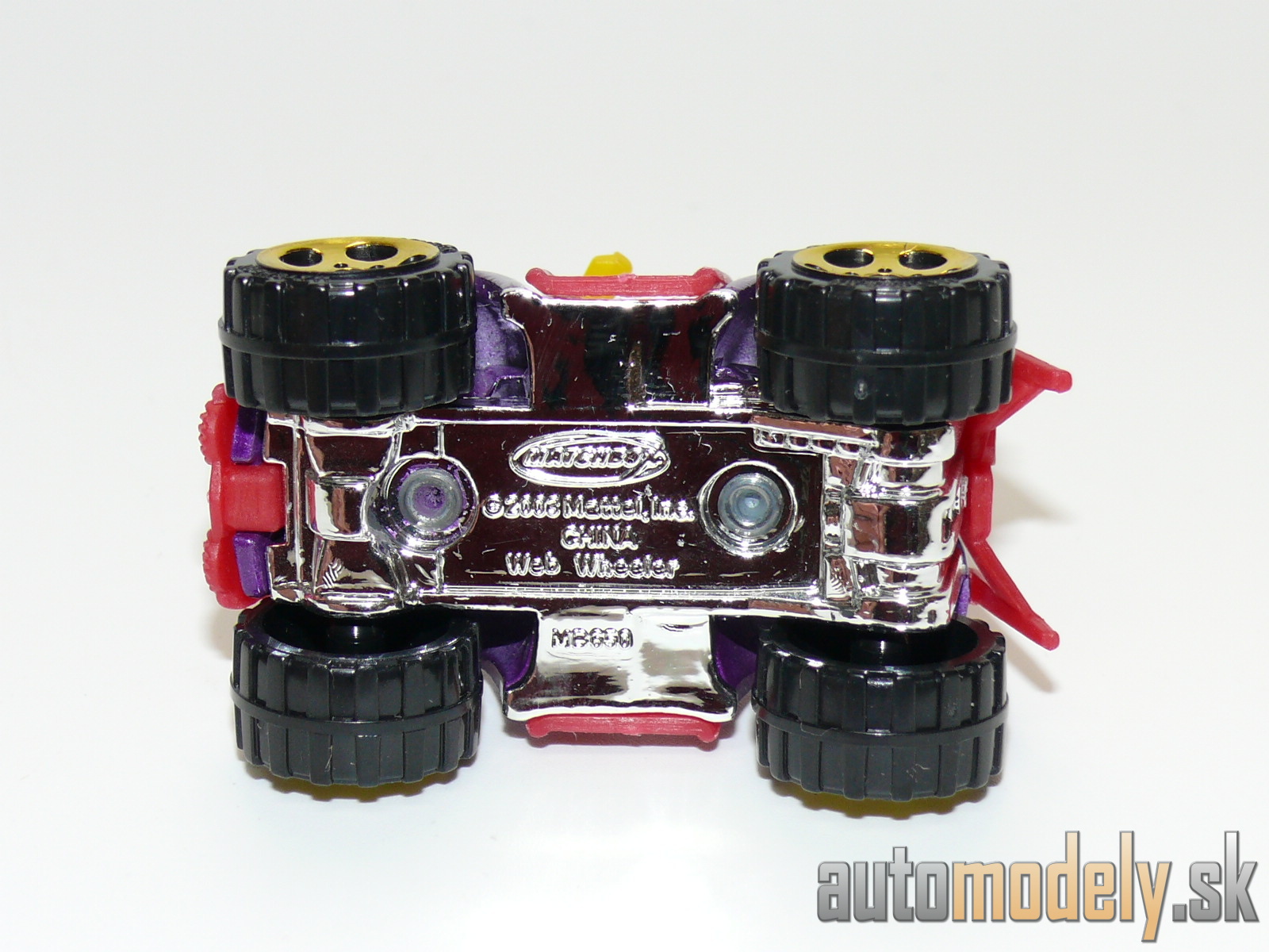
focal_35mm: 103
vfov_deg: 14.4
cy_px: 476
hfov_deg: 19.1
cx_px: 634
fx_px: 3776
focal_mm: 13.4
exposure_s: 1/30
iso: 100
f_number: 4
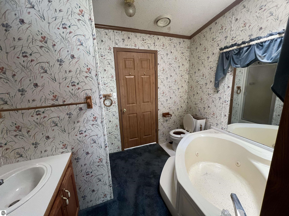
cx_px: 144
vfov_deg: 89.9
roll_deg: +2.1
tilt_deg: -12.9
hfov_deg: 106.2
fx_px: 109
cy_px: 108
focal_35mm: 13
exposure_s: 1/60
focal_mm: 1.57
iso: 320
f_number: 1.8
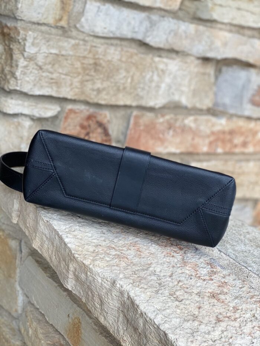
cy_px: 173
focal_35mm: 52
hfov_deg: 28.0
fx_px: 521
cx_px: 130
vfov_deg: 36.8
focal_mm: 6
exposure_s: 1/122
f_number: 2
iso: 32
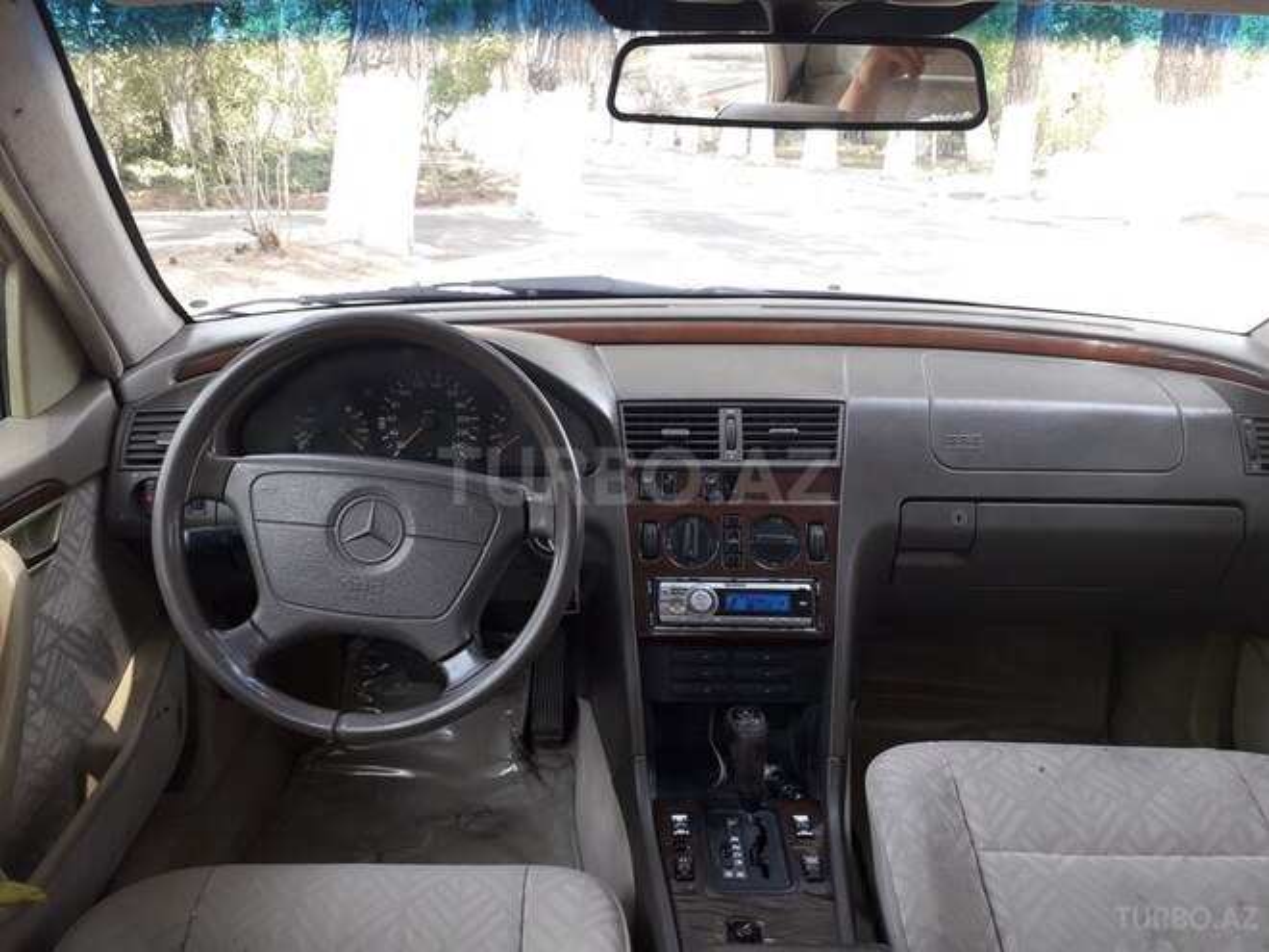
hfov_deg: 65.3
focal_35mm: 27
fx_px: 990
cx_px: 634
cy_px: 476
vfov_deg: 51.4
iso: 50
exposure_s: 1/50
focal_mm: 3.6
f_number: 1.9
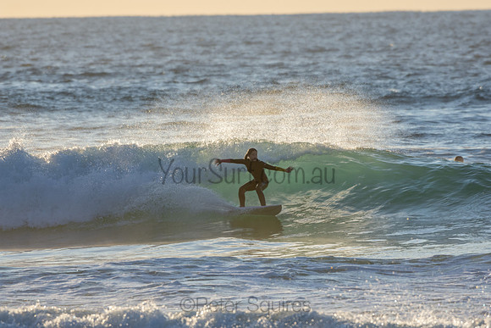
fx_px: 7980
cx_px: 246
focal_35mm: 585
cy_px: 164
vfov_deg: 2.4
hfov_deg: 3.5
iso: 220
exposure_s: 1/1250
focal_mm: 390
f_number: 5.6
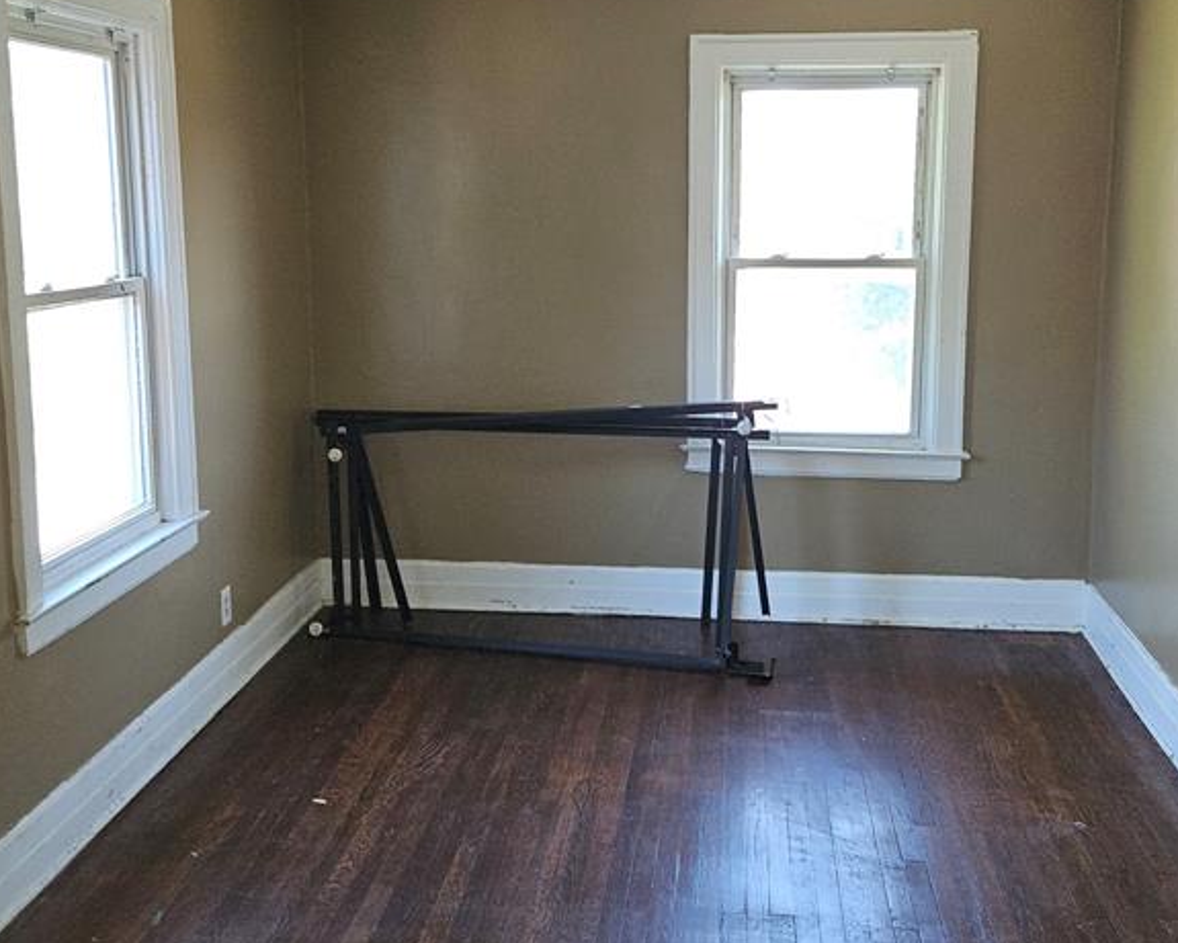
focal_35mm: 40
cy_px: 396
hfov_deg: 45.8
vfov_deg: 37.2
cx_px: 600
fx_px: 1395
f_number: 1.8
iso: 100
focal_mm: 5.4
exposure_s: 1/40
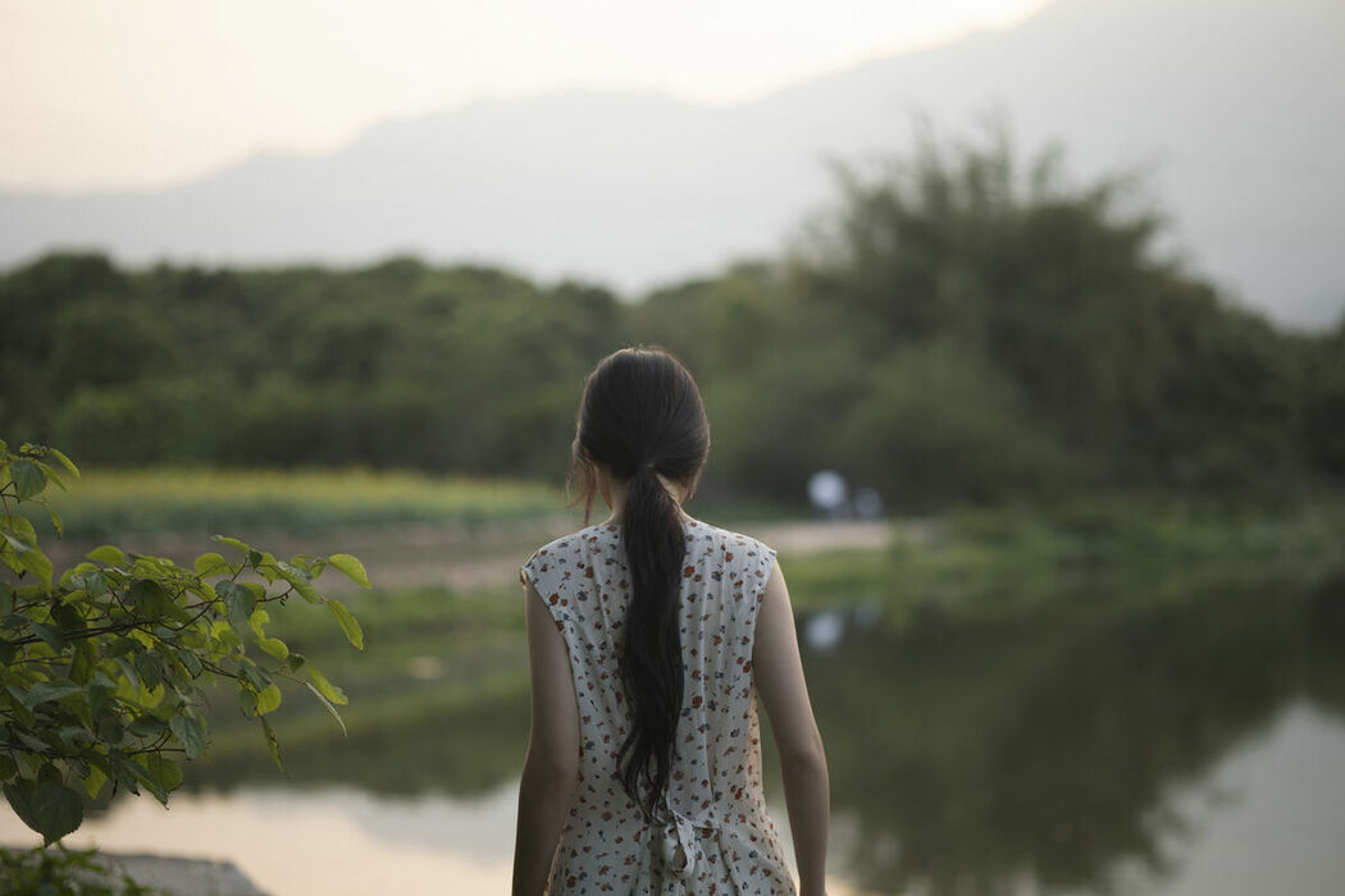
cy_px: 448
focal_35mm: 85
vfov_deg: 16.1
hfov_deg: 23.9
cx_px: 672
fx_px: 3175
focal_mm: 85
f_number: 2
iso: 100
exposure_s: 1/200
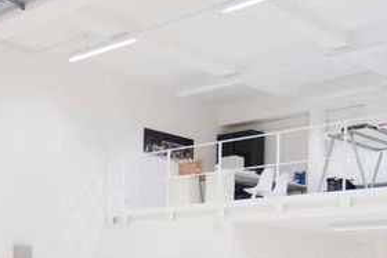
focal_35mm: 64
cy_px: 331
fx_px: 688
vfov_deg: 19.7
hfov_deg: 31.3
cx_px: 158
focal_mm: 14
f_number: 2.8
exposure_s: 1/160
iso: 800
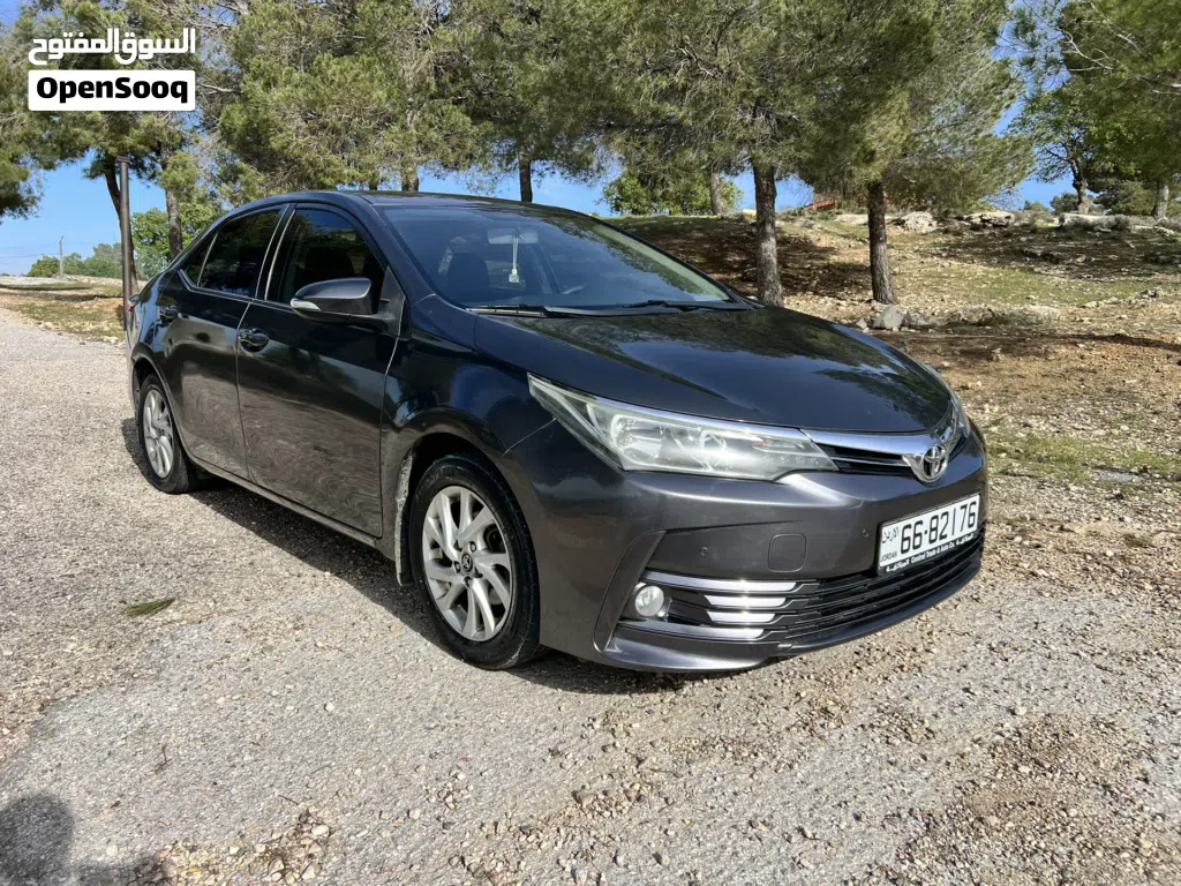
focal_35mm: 26
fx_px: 887
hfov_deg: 67.3
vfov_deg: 53.1
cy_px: 443
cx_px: 590
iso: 50
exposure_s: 1/3165
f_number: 1.5
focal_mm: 5.7
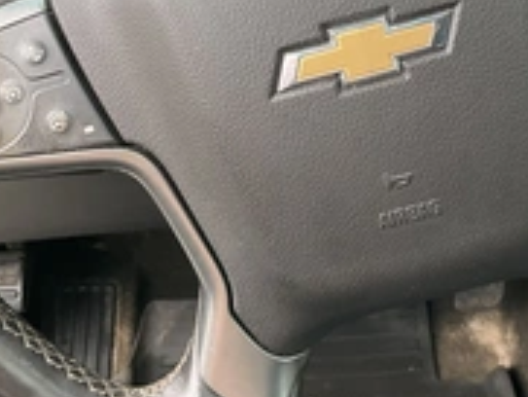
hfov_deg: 30.0
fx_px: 977
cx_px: 356
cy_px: 82
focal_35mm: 64
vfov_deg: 22.7
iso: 64
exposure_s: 1/77
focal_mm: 3
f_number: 1.8
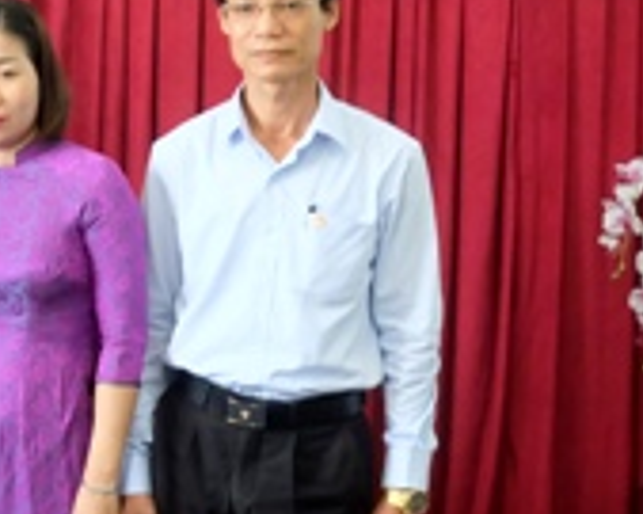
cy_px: 219
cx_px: -282
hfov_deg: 13.7
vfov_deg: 11.6
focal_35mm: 133
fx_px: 2530
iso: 4000
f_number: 4.5
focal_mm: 26.9
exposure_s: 1/70
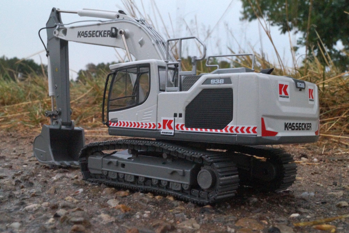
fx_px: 436
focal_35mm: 45
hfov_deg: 43.6
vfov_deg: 29.8
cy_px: 116
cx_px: 174
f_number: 22
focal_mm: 30
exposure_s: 1/20
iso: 3200
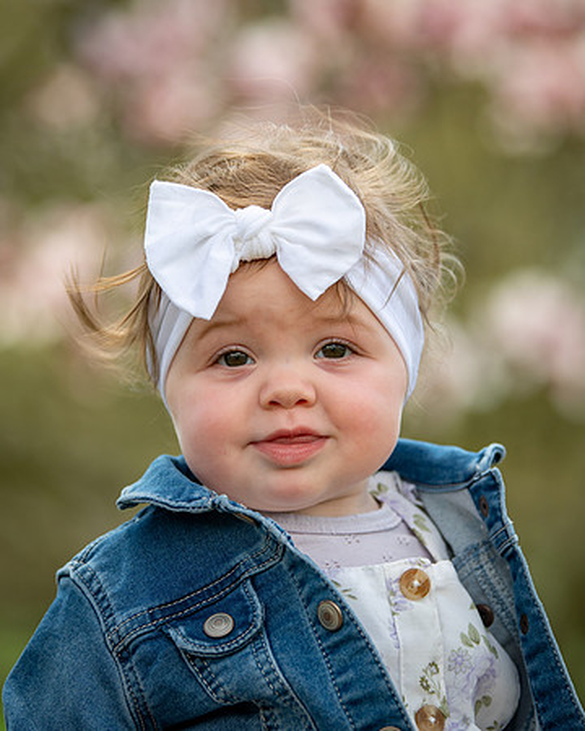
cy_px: 318
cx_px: 294
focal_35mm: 194
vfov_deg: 9.9
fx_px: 4200
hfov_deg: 8.0
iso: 320
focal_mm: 122
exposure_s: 1/1250
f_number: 2.8
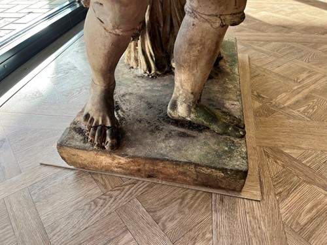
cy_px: 122
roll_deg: +0.5
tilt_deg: -38.7
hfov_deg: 67.3
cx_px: 164
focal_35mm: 26
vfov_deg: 53.1
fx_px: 246
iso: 40
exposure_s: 1/176
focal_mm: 5.1
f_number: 1.6
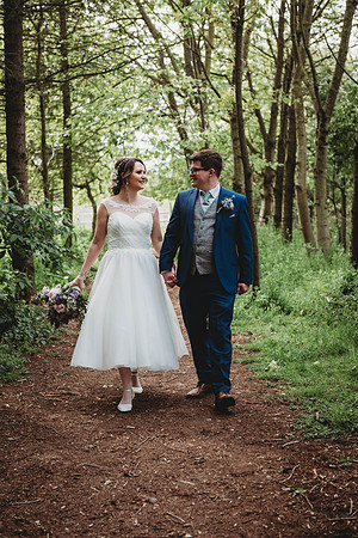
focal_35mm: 62
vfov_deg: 32.4
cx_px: 179
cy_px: 269
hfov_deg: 21.9
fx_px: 925
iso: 200
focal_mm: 62
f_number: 3.5
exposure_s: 1/250
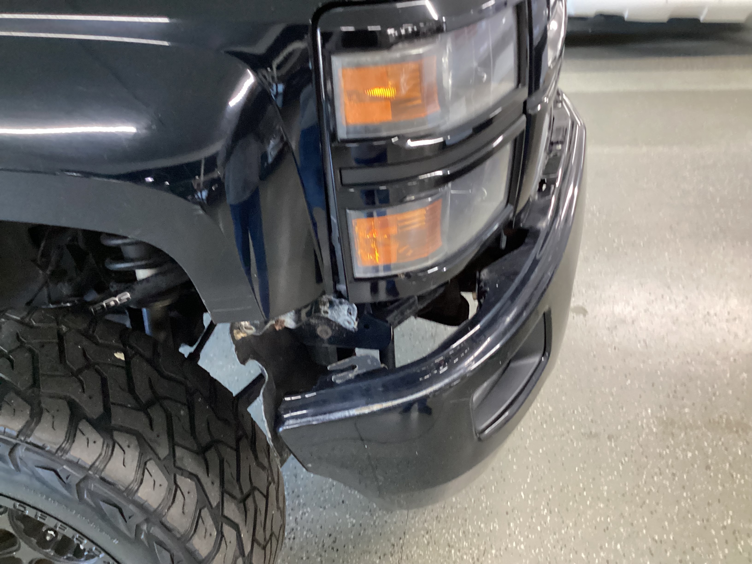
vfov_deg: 45.4
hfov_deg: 58.4
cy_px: 282
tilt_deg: -31.5
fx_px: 673
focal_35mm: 31
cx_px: 376
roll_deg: +3.3
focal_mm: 3.3
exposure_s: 1/30
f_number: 2.4
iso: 400
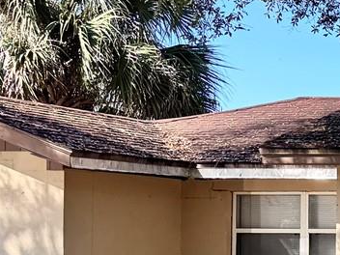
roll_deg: -0.5
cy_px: 247
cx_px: 740
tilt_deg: -0.3
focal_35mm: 109
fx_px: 1071
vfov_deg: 13.4
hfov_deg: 14.2
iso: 80
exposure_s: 1/1059
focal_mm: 6.76
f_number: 1.78
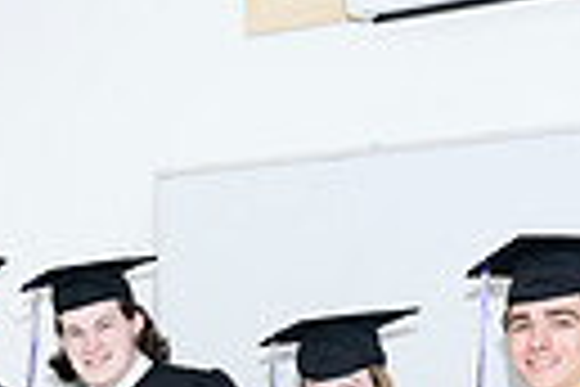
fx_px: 1740
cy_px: 596
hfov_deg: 17.2
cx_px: -274
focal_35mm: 108
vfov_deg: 12.0
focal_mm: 24
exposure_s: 1/80
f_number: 5.6
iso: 800
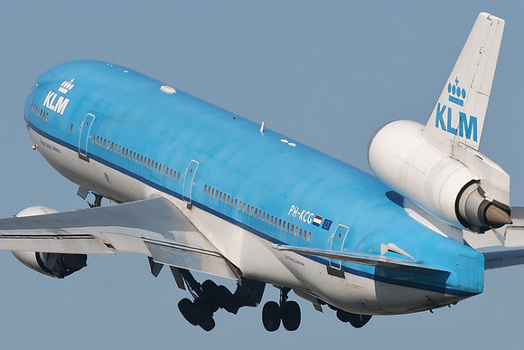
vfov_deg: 4.8
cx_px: 262
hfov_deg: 7.2
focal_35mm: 285
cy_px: 175
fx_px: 4149
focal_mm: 190
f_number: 8
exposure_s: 1/1250
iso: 200
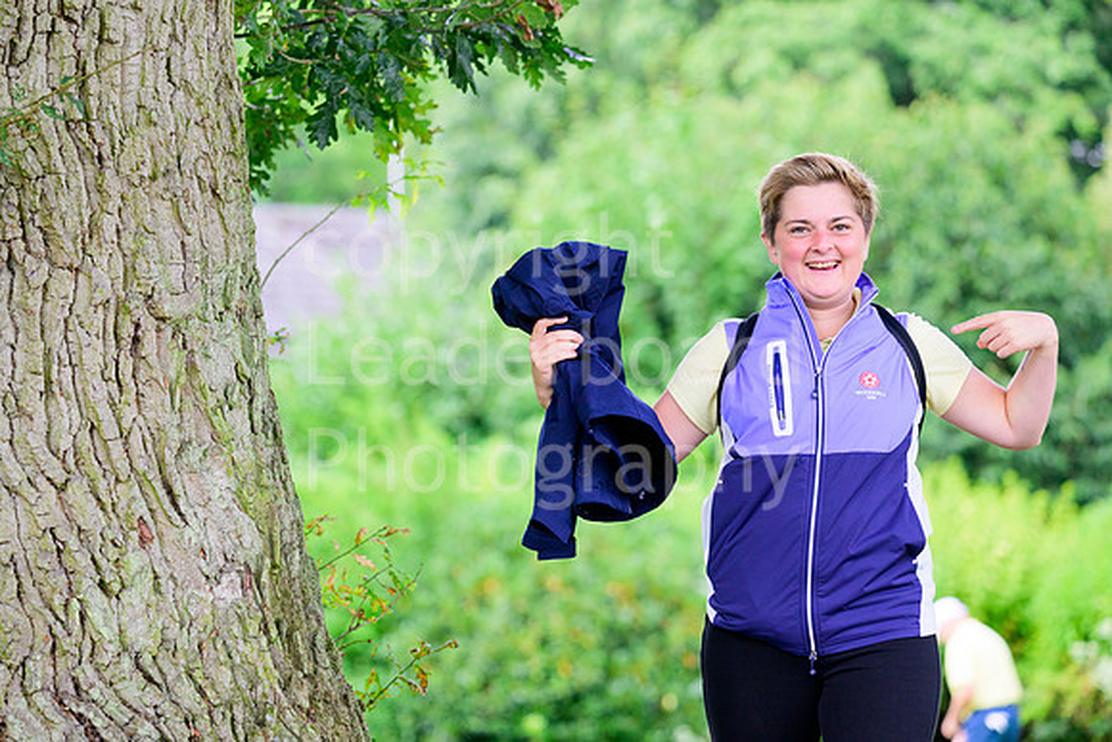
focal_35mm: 165
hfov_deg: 12.4
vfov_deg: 8.3
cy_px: 371
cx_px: 556
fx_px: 5098
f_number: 4.8
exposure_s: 1/1000
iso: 1600
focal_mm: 165
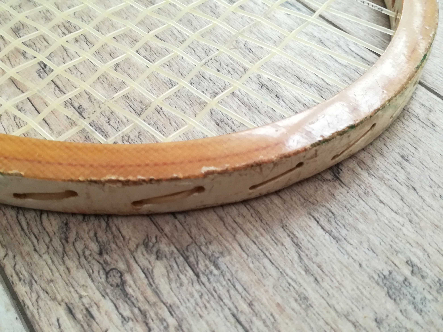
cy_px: 166
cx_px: 222
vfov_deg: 39.7
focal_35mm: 36
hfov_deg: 51.4
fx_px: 461
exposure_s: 1/33.3
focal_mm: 3.83
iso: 200
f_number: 2.2
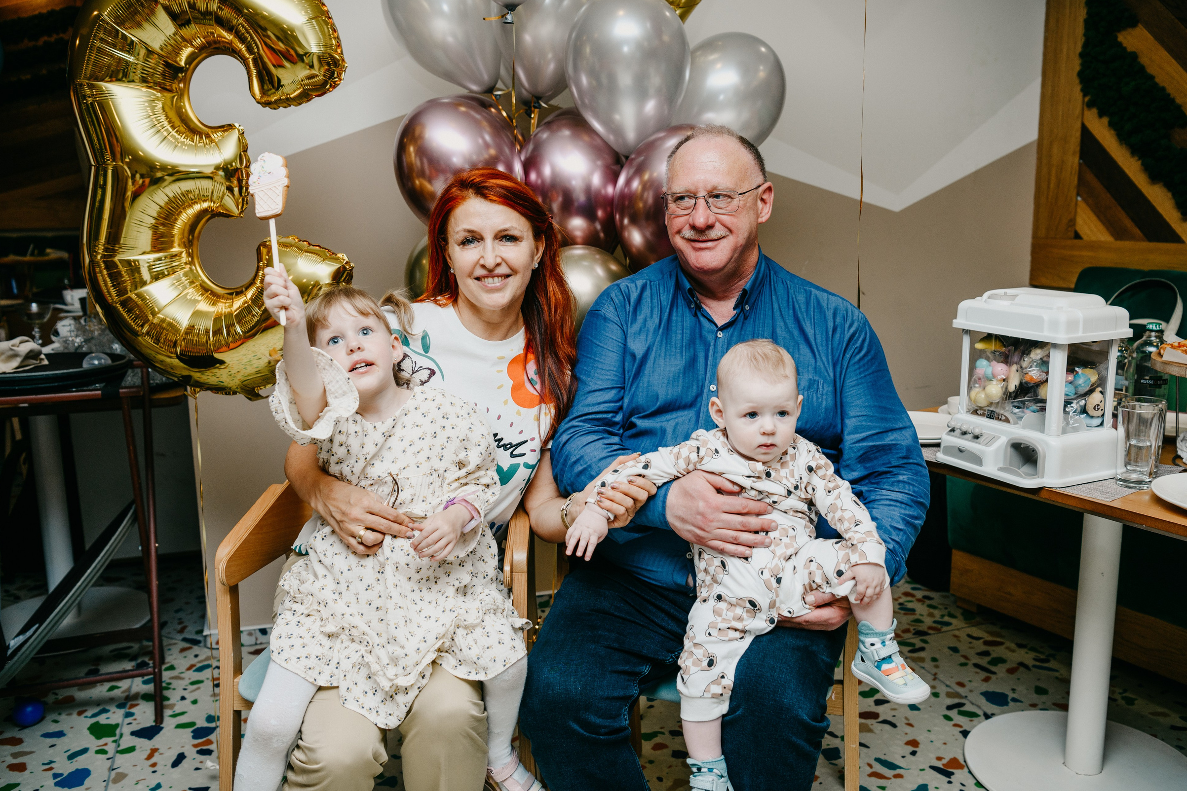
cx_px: 605
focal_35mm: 33
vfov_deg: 40.0
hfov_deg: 57.2
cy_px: 397
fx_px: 1088
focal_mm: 31
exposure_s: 1/160
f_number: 3.5
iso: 125
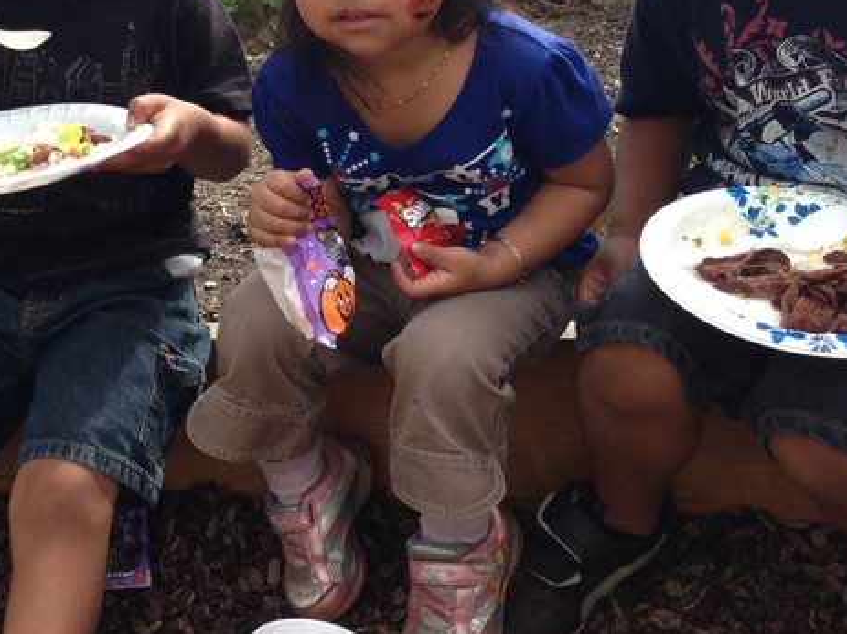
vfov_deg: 20.0
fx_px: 1786
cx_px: 252
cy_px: 183
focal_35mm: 73
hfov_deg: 26.5
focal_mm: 4.12
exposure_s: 1/553
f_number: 2.4
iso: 50
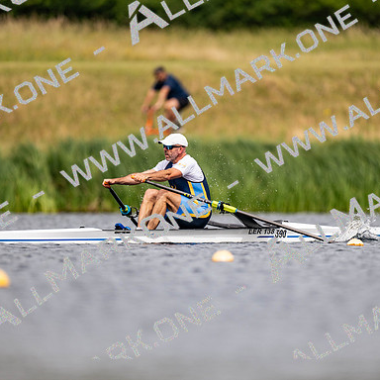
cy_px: 190
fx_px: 9563
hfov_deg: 2.3
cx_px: 182
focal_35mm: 770
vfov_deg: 2.3
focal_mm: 600
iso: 220
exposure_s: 1/2500
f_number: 4
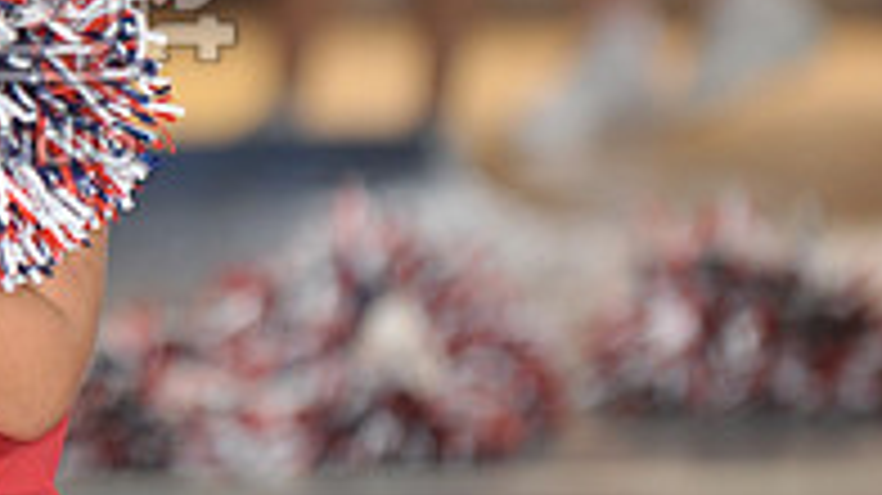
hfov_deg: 3.5
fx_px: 14515
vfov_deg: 2.0
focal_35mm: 621
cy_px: -22
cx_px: -346
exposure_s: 1/100
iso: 500
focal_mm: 200
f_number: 2.8
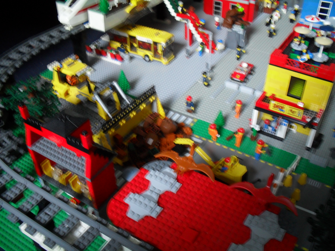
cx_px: 168
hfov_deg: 52.6
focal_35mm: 35
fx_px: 339
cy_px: 126
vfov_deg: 40.7
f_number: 3.2
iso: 200
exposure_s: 1/3
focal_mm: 6.3
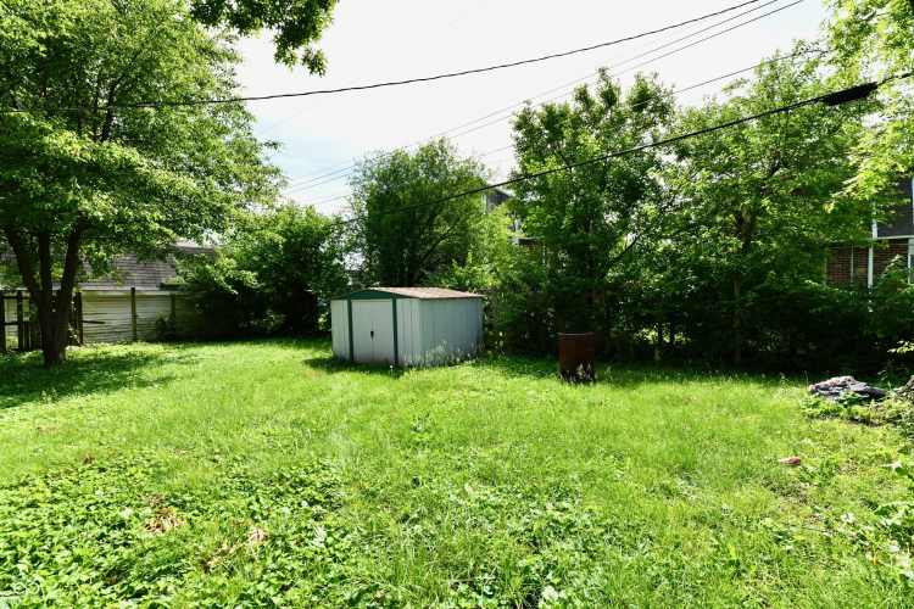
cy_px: 304
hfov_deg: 104.3
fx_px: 355
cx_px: 457
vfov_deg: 81.2
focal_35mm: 14
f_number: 10
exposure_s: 1/400
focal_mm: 14
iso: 640
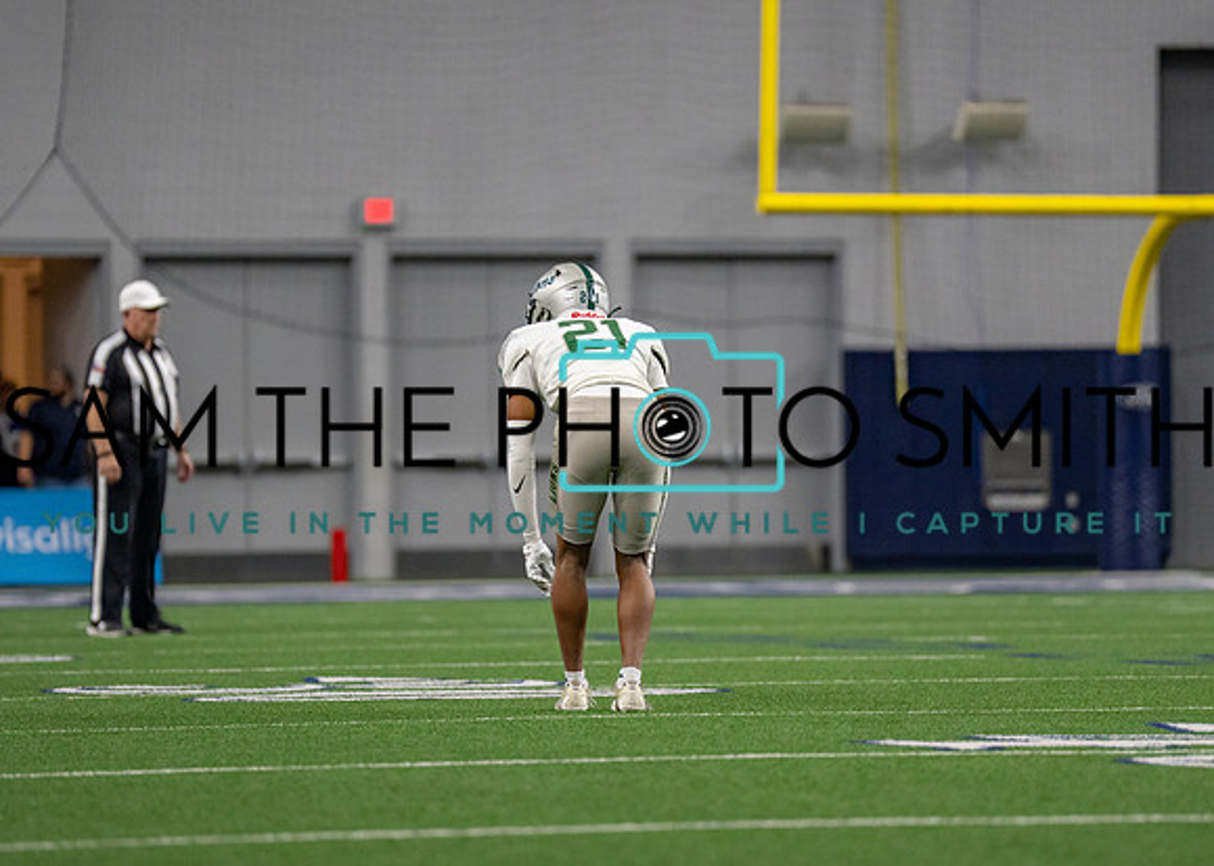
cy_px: 468
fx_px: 9715
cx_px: 595
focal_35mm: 282
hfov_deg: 7.2
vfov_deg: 5.1
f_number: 2.8
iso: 2500
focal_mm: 200
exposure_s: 1/1250
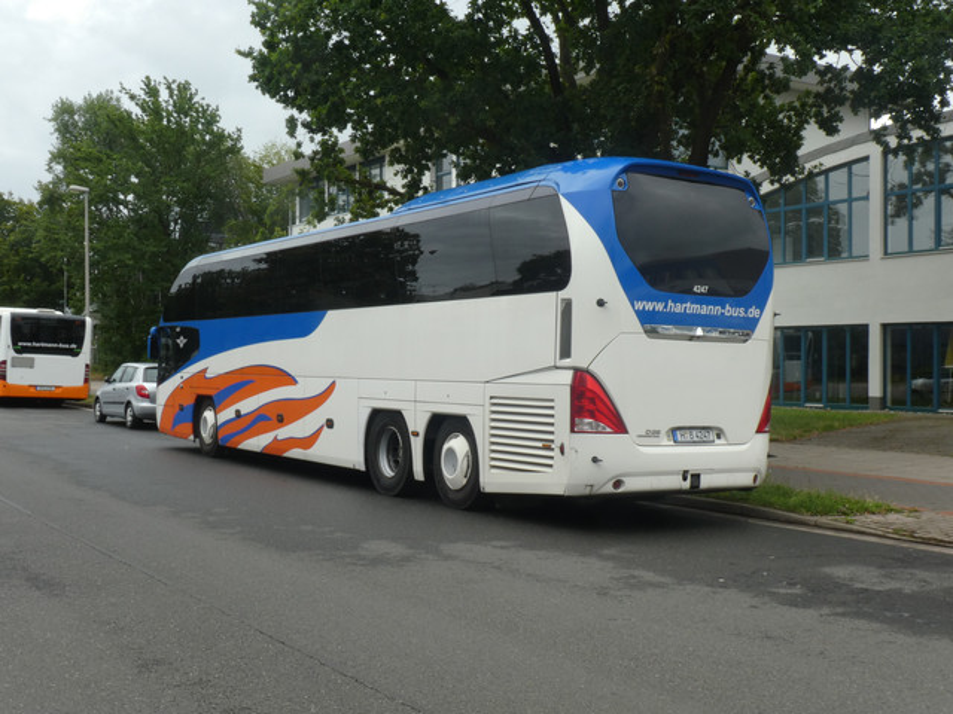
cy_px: 357
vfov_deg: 36.0
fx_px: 1101
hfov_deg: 46.8
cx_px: 476
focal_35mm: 40
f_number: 3.8
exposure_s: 1/80
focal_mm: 7.2
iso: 100
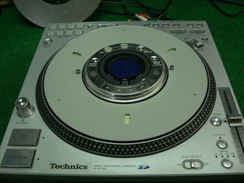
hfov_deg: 51.4
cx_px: 122
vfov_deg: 39.7
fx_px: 254
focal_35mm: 36
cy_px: 92
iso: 200
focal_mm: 6
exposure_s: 1/40
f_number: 2.8
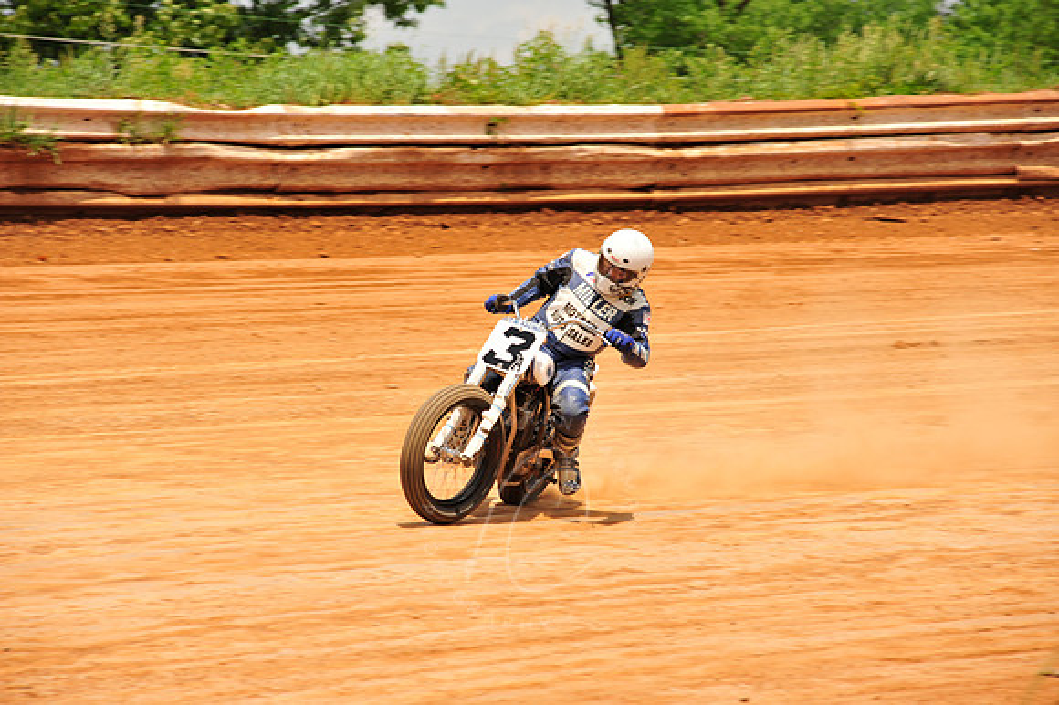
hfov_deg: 10.3
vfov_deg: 6.9
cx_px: 530
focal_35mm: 200
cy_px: 352
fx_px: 5880
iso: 200
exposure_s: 1/400
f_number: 9
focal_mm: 200
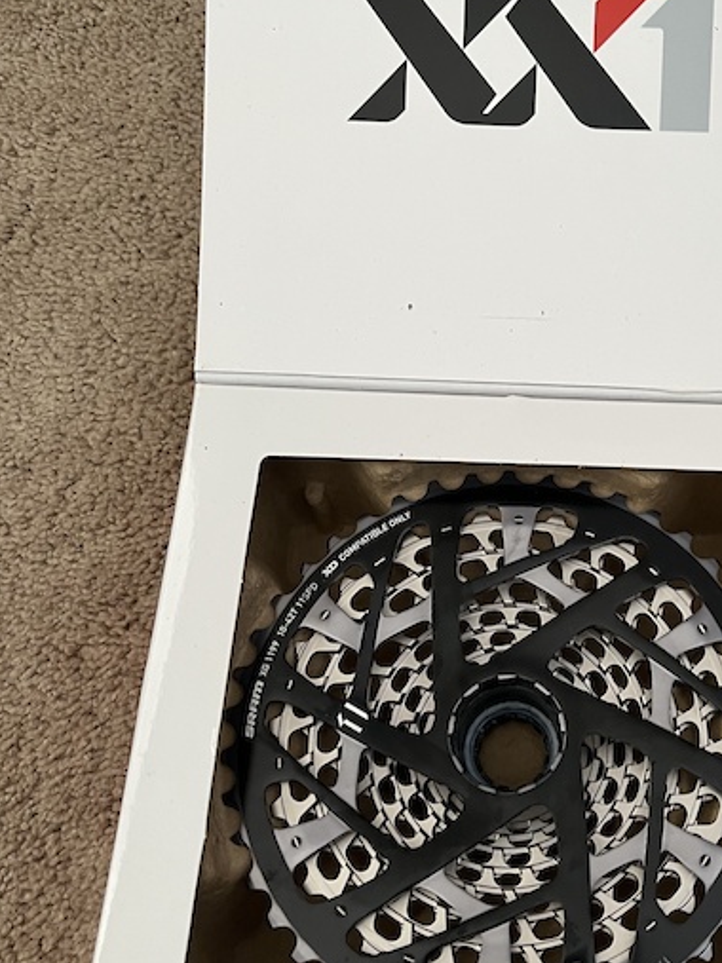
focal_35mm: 41
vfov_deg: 45.8
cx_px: 543
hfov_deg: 34.4
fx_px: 1141
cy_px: 465
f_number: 1.6
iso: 125
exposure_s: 1/60
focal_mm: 5.1
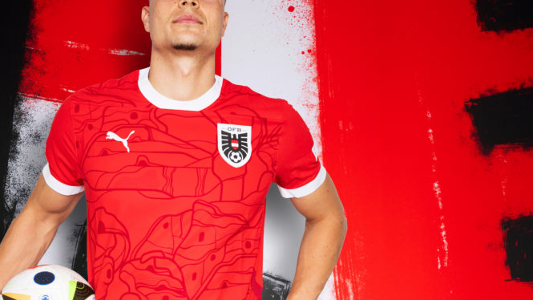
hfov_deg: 40.6
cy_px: 181
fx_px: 707
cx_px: 161
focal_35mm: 50
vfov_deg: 23.9
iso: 200
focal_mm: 31
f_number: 5.6
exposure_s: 1/200
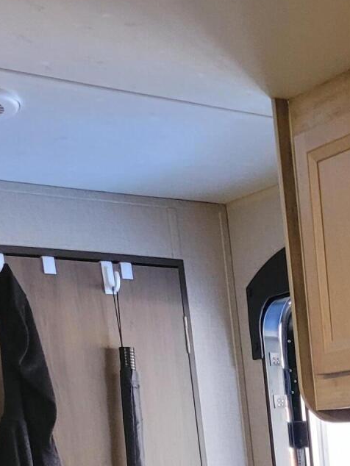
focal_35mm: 82
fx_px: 1105
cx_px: 488
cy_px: 713
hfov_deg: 16.7
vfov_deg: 20.2
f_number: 1.8
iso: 250
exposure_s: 1/40
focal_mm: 5.4
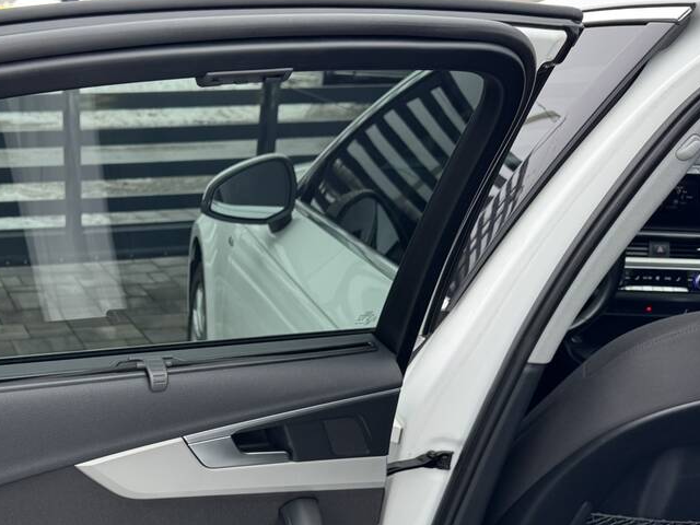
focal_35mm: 45
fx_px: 910
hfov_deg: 40.0
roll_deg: -0.3
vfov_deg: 31.1
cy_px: 441
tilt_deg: -23.9
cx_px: 118
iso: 64
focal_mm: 6.76
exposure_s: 1/121
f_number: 1.78
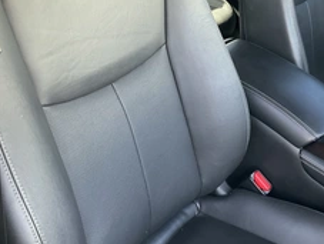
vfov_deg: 28.0
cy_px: 49
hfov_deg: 37.2
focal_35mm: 51
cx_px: 206
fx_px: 478
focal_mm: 3
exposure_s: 1/122
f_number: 1.8
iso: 64
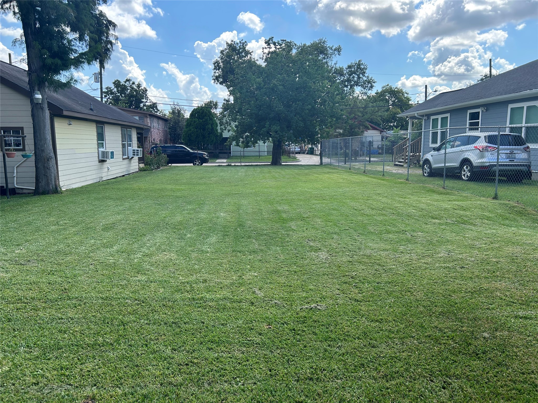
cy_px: 202
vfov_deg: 53.1
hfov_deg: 67.3
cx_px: 269
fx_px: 404
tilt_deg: -7.7
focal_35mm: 26
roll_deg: +1.3
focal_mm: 5.7
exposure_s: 1/1468
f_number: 1.5
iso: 50
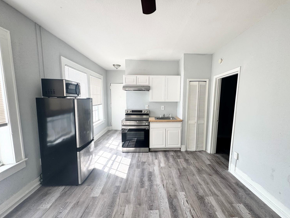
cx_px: 153
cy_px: 114
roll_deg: -1.3
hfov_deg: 98.1
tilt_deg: -7.8
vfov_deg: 81.7
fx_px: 126
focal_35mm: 15
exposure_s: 1/197
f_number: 2.2
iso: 40
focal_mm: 2.22
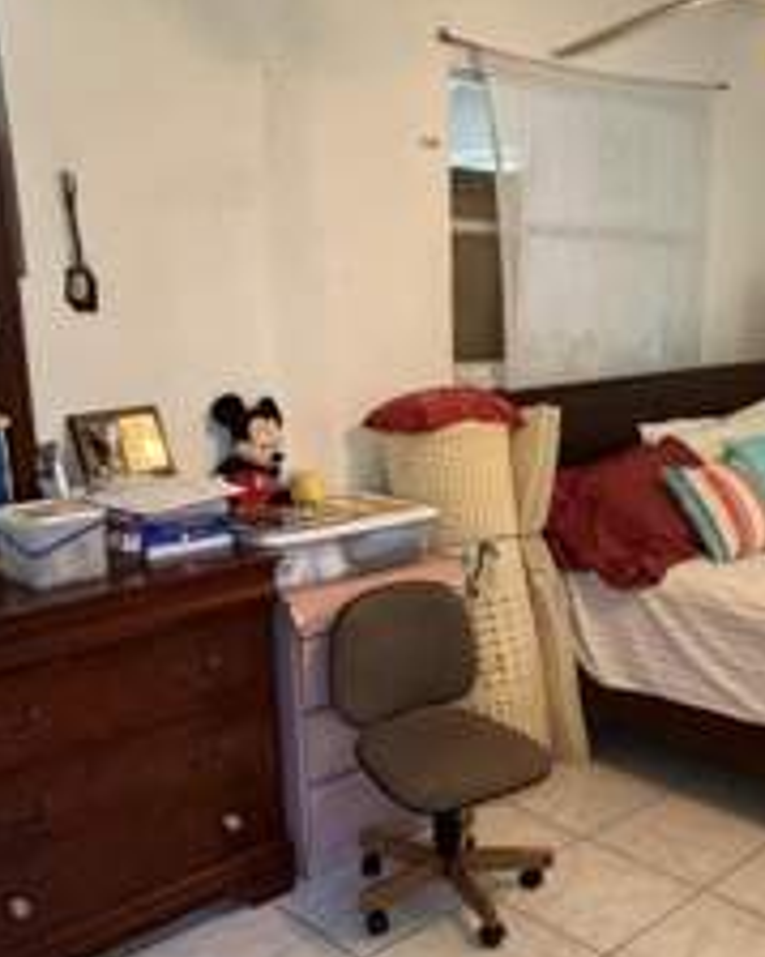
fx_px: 1105
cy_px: 637
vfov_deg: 46.1
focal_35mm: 39
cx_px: 530
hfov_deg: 37.6
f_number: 2.2
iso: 500
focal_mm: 2.22
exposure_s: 1/60
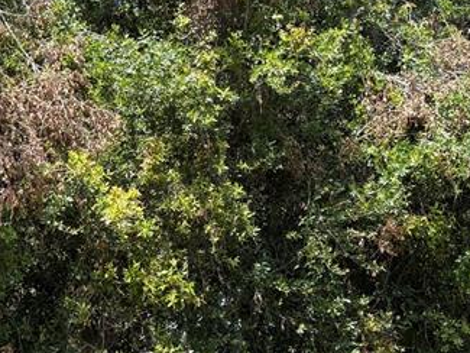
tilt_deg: +10.9
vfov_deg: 18.0
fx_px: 1114
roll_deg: +0.5
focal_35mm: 82
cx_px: 161
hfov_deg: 23.7
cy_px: 203
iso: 50
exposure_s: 1/782
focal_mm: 5.96
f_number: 1.6
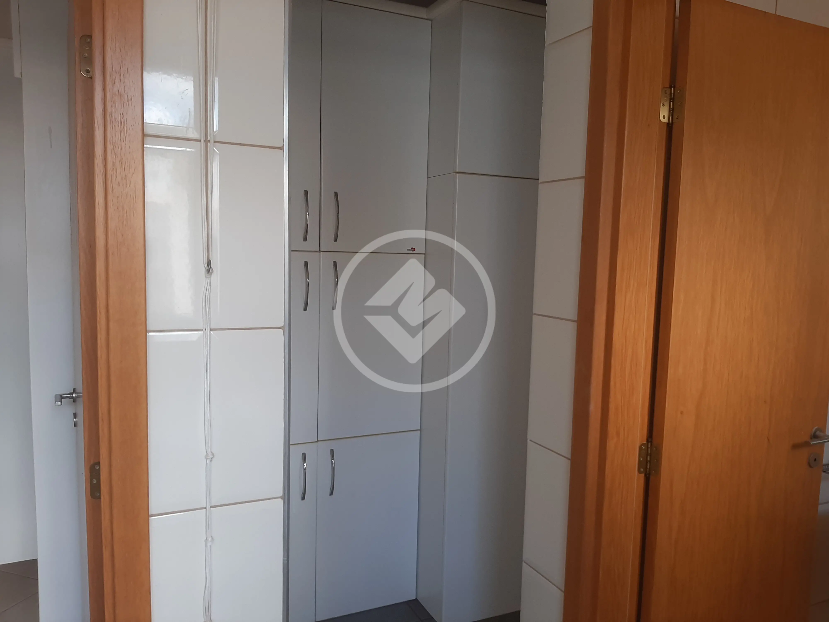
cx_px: 414
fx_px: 647
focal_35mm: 27
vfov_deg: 51.4
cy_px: 311
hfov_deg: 65.3
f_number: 1.7
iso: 64
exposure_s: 1/60
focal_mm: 3.93
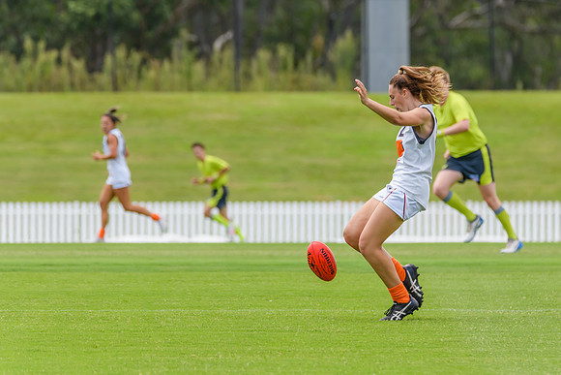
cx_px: 317
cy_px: 136
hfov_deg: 4.1
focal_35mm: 498
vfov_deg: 2.8
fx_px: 7769
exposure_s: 1/1600
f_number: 8
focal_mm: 380
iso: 800
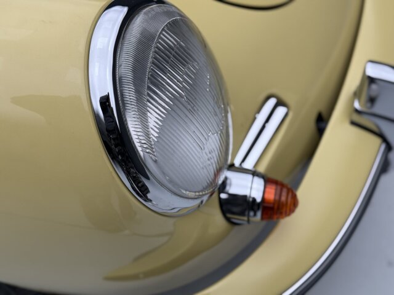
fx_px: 546
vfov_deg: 30.3
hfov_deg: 39.7
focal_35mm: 48
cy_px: 148
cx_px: 197
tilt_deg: -51.4
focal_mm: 6.76
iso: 80
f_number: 1.78
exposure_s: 1/107
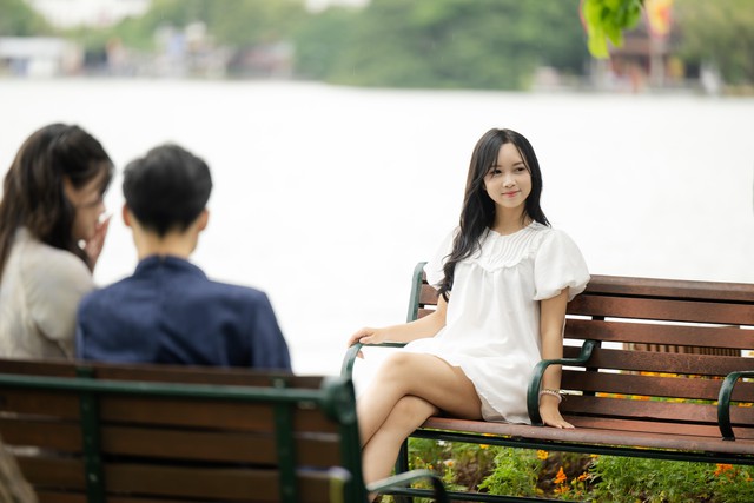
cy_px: 252
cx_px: 377
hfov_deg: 10.3
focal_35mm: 200
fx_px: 4190
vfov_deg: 6.9
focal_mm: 200
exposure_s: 1/250
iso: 200
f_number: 2.8
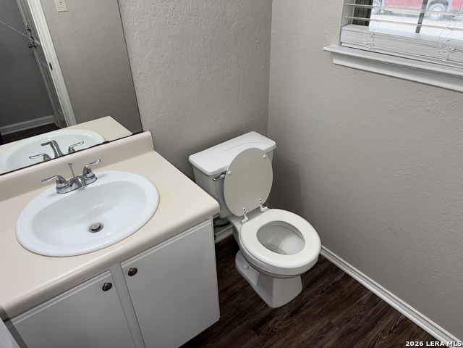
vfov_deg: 56.8
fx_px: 321
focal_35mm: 24
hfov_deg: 71.6
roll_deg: +2.3
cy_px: 174
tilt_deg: -31.2
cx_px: 232
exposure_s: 1/120
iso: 64
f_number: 1.78
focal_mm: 6.76
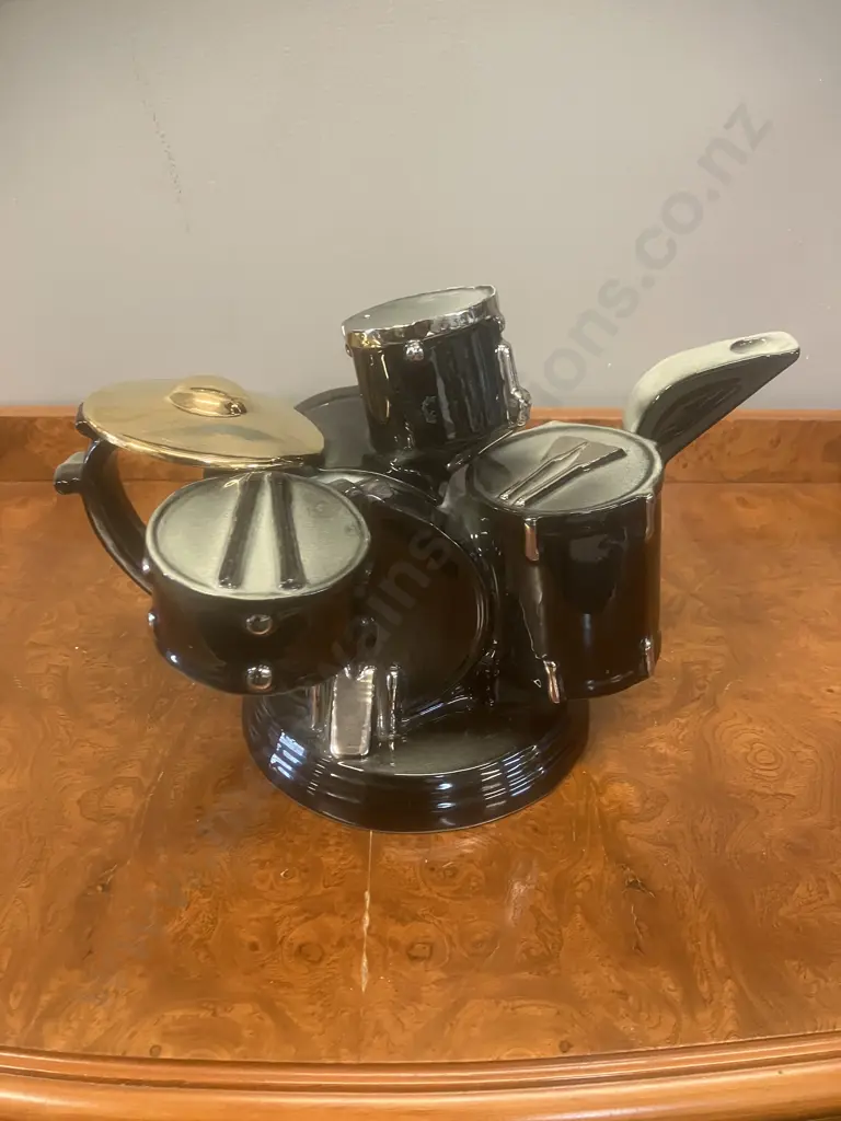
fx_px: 907
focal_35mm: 28
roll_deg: -1.1
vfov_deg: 63.4
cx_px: 420
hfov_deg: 49.7
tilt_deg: -30.2
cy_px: 560
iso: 250
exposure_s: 1/33
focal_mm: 3.99
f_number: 1.8
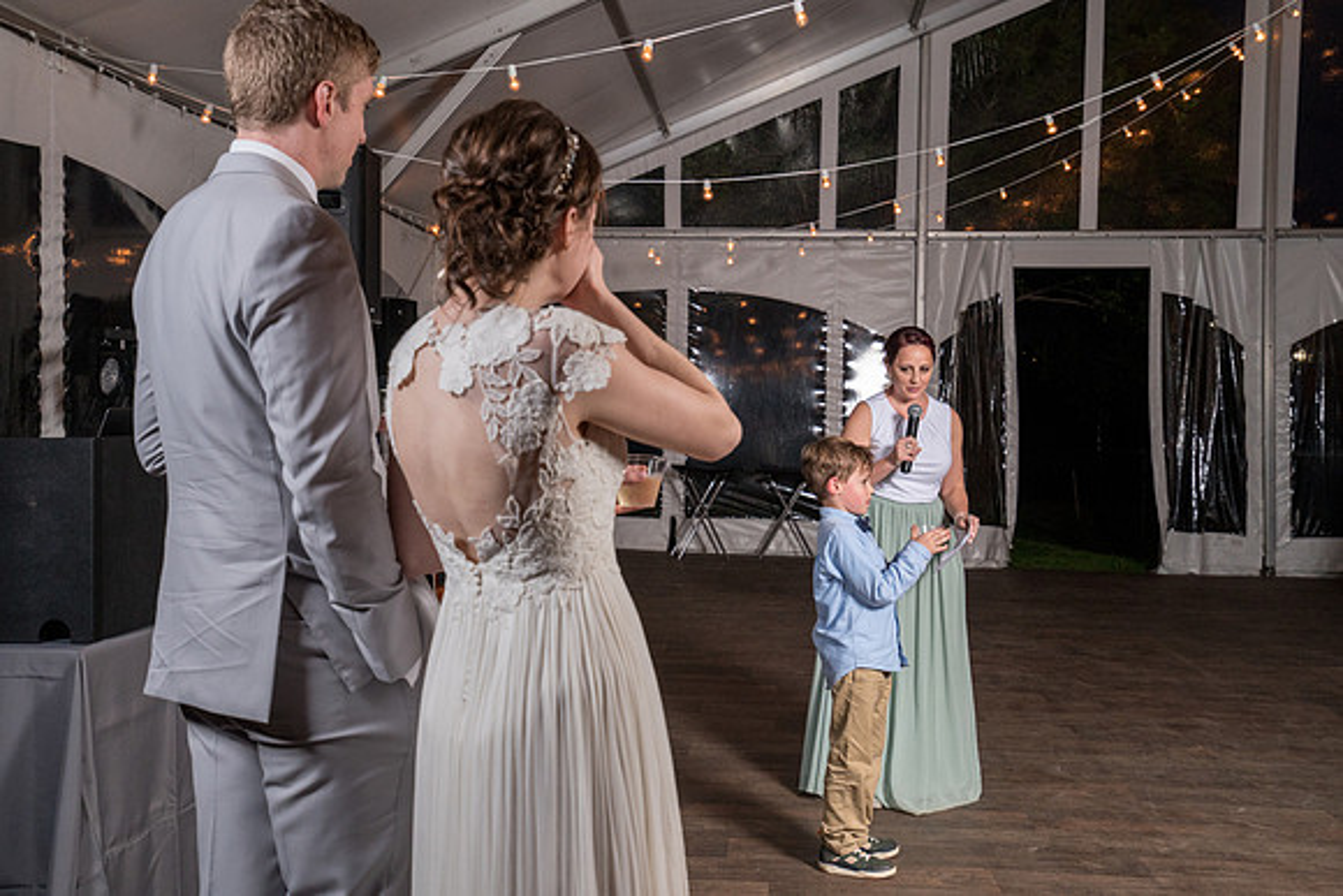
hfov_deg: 51.7
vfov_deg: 35.9
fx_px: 1384
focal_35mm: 37
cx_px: 638
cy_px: 432
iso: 2000
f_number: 5
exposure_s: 1/200
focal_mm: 35
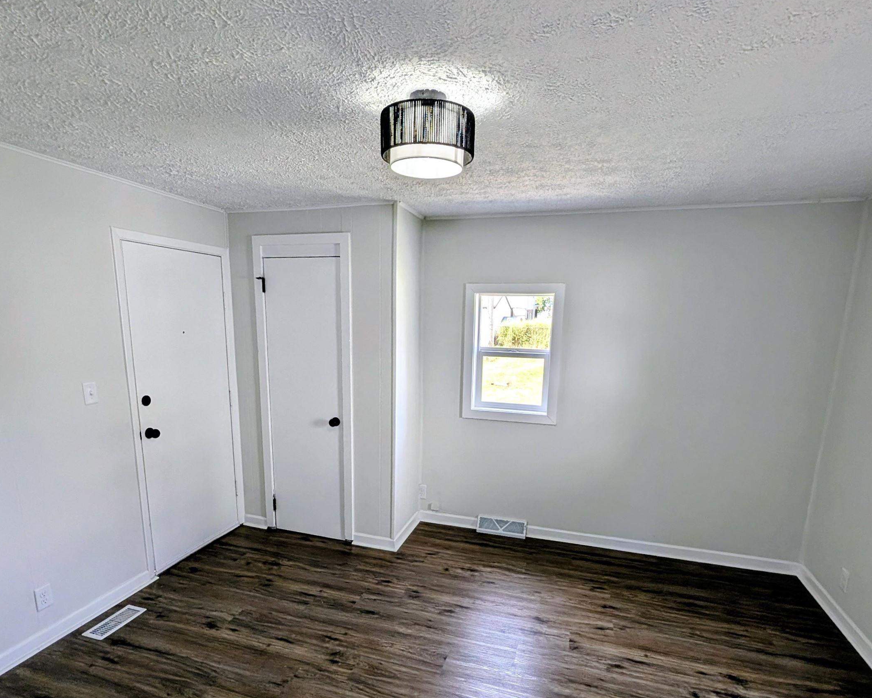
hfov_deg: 89.6
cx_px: 436
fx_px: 439
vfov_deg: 76.2
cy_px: 417
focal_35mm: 17
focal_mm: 2.02
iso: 53
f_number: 1.7
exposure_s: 1/227
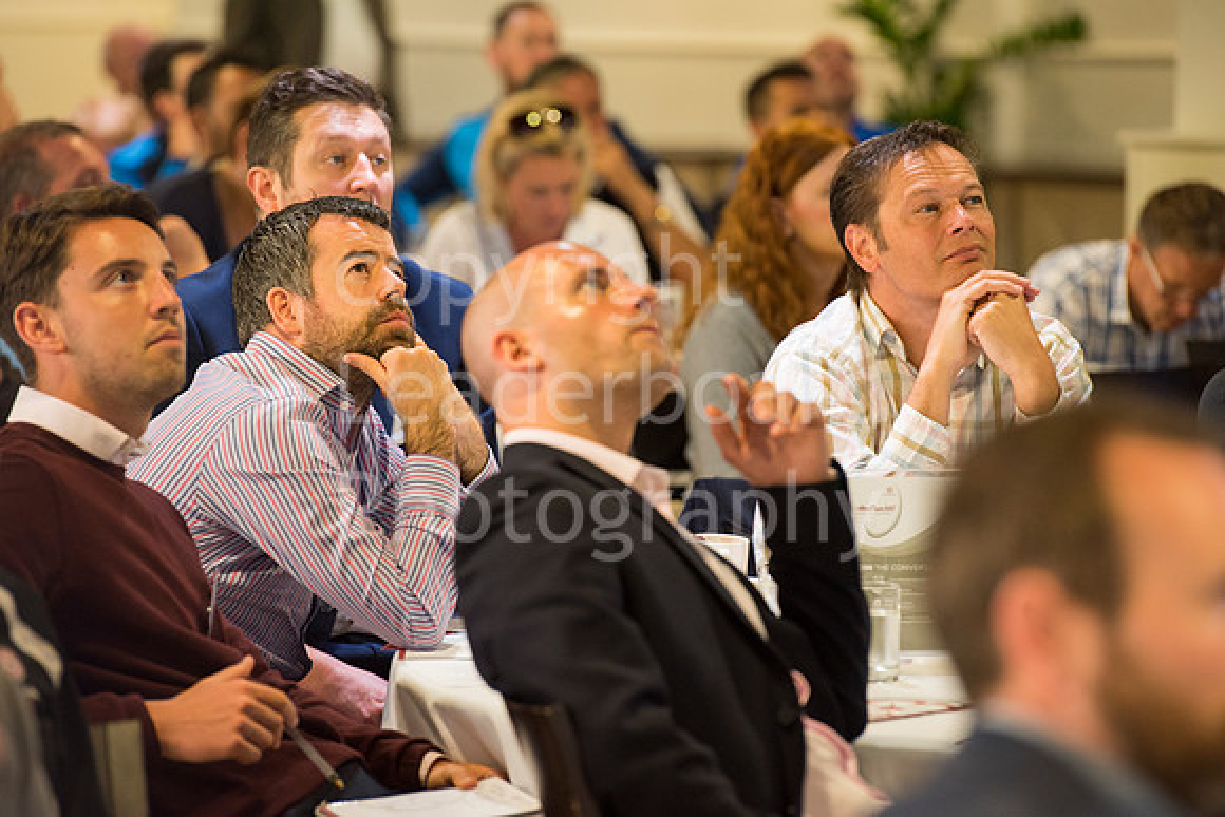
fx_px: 6807
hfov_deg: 10.3
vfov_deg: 6.9
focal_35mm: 200
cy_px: 408
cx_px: 612
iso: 2000
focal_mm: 200
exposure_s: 1/100
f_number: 4
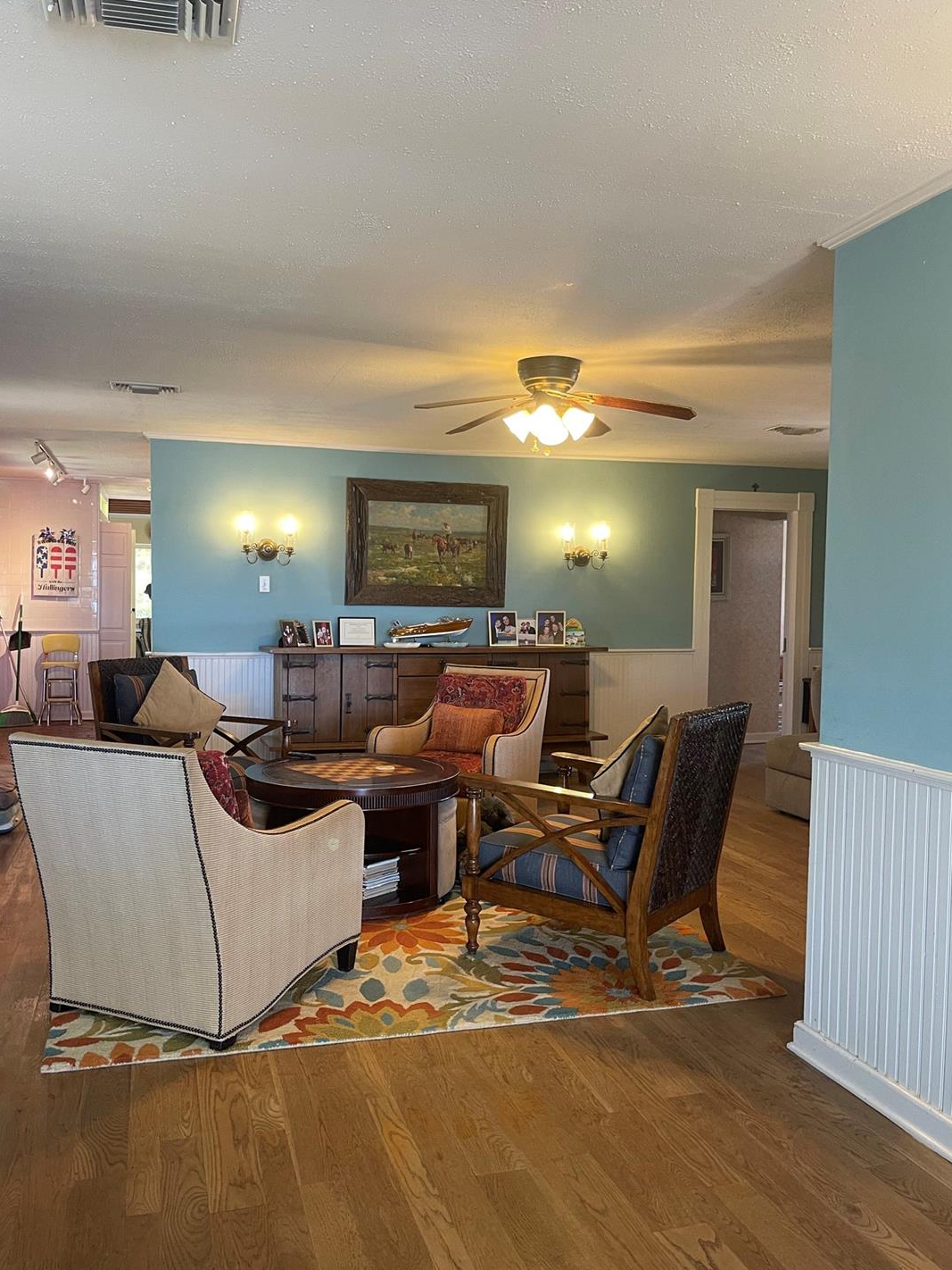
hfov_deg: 51.4
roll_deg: -0.1
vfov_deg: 65.3
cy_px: 622
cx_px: 455
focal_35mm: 27
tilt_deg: -2.9
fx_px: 990
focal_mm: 5.1
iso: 160
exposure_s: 1/60
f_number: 1.6
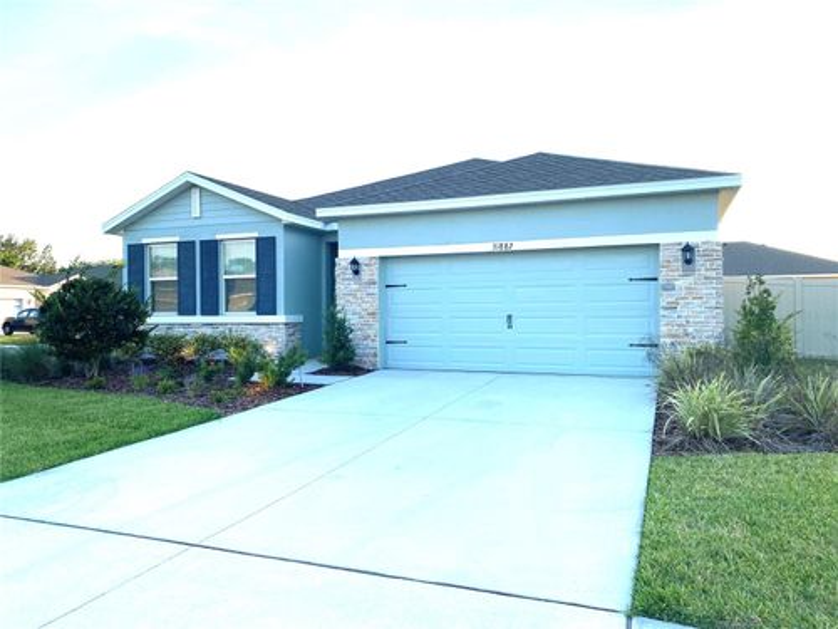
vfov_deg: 53.1
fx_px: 629
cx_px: 419
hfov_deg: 67.3
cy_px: 314
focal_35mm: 26
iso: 32
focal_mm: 4.25
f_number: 1.8
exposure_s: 1/877
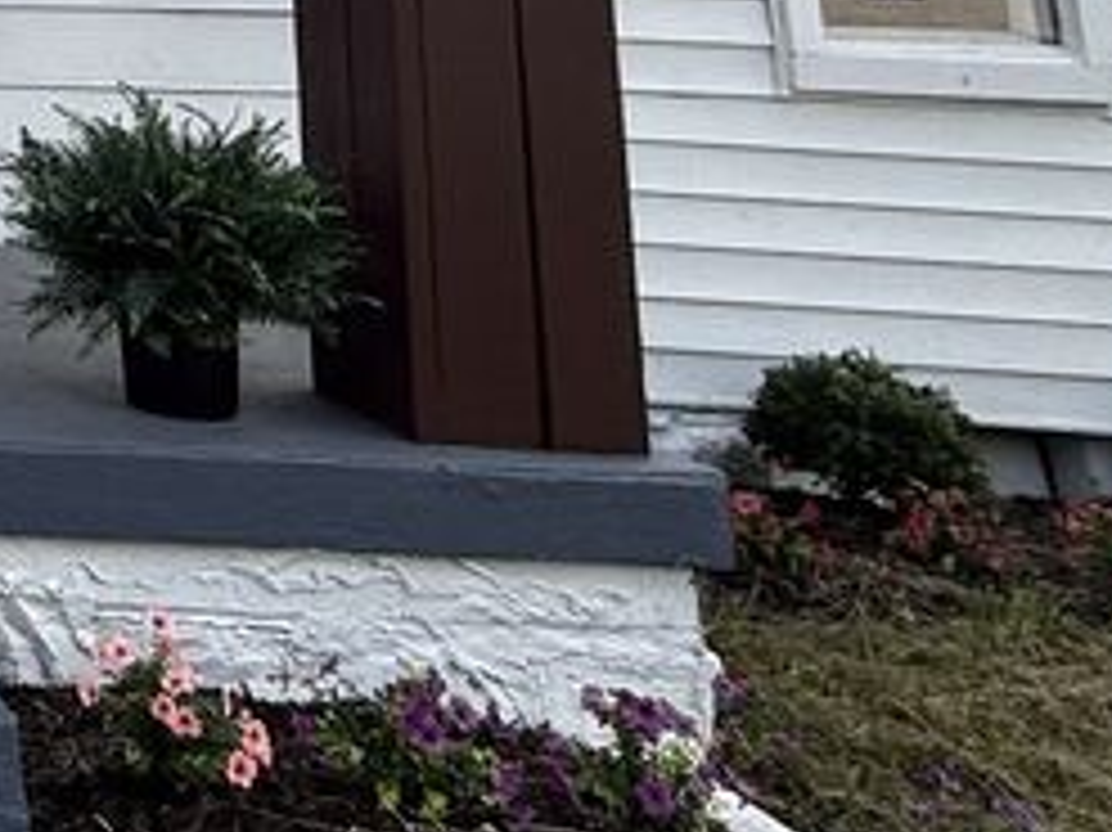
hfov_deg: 23.7
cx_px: -693
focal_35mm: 58
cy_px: -423
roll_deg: -1.6
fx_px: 1862
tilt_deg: +11.7
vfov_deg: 21.2
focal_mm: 2.22
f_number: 2.2
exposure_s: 1/248
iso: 50
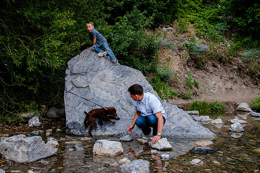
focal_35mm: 39
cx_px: 131
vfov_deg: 34.4
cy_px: 87
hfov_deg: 49.8
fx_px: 280
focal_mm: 38
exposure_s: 1/250
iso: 400
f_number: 5
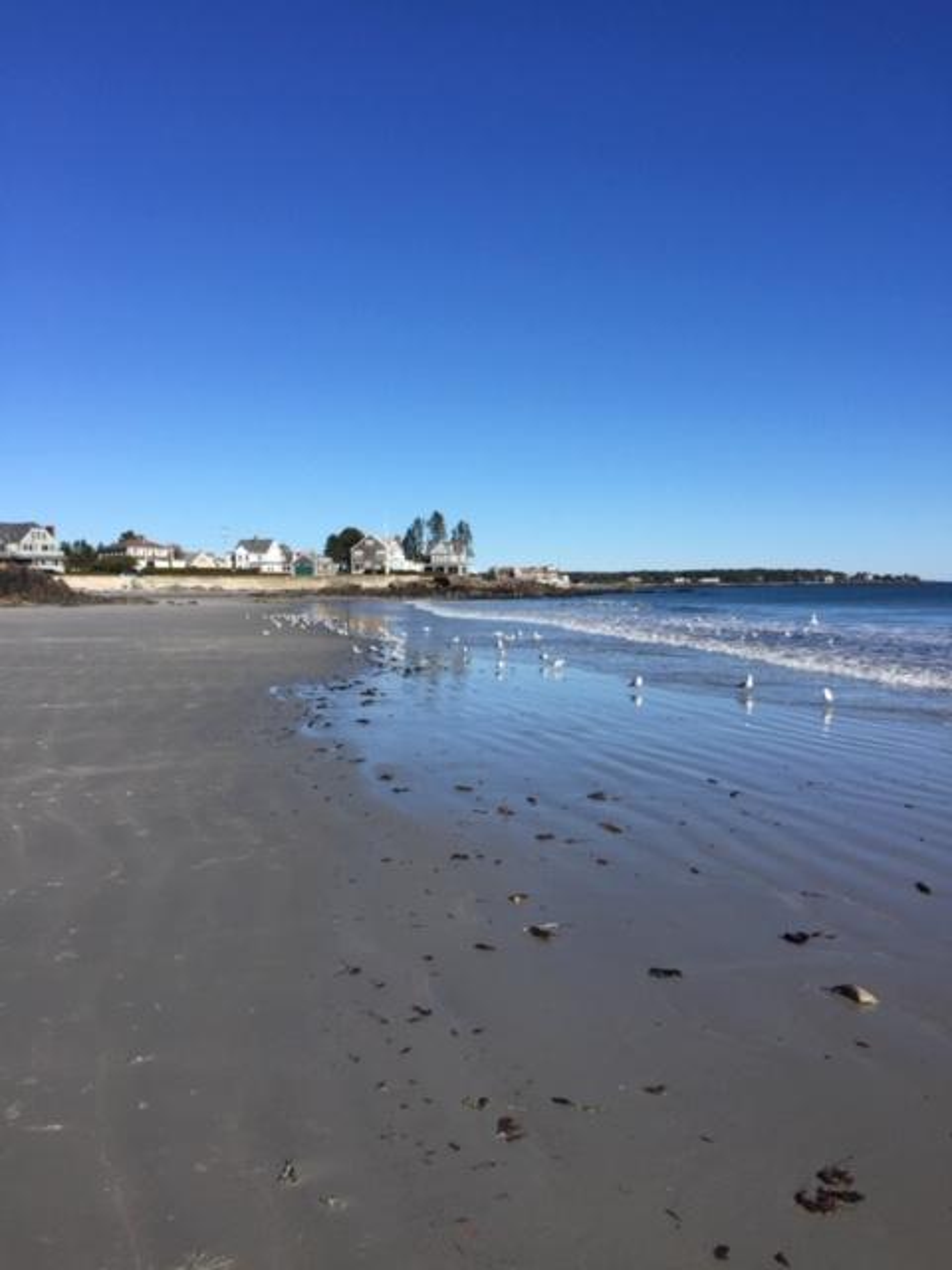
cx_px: 476
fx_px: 1063
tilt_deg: -0.7
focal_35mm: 29
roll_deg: +0.4
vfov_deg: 61.7
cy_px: 635
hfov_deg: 48.2
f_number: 2.2
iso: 32
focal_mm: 4.15
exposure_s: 1/3049
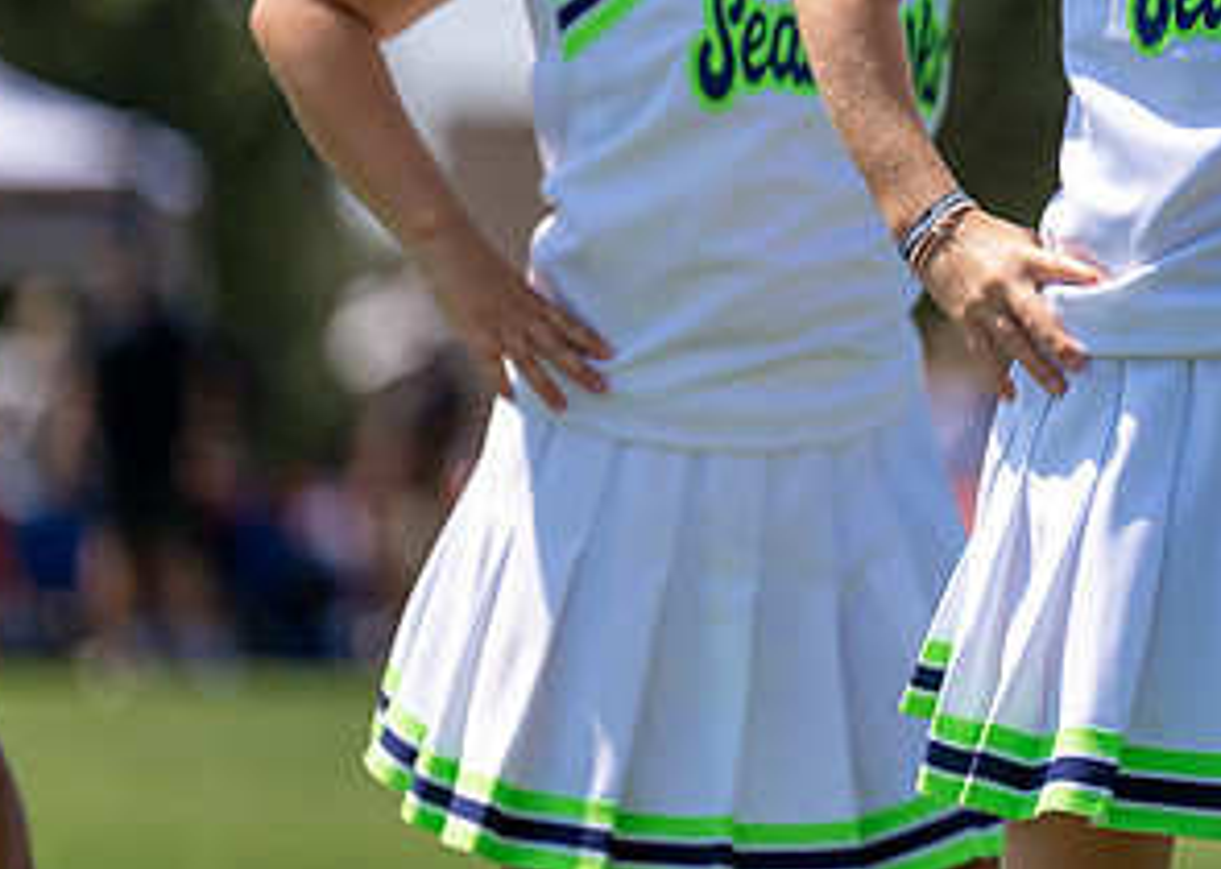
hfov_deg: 5.6
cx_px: 1105
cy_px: 25
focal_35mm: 360
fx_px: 12470
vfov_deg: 4.0
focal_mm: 173
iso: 100
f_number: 2.8
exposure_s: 1/1600
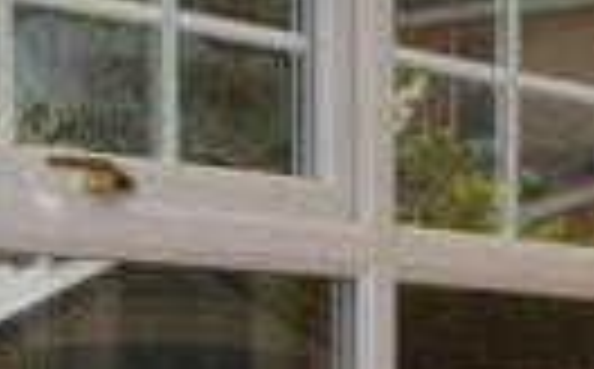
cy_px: 871
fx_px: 2214
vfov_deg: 8.7
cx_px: 628
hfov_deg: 15.0
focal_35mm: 137
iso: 100
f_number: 7.1
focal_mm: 18
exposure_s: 1/200
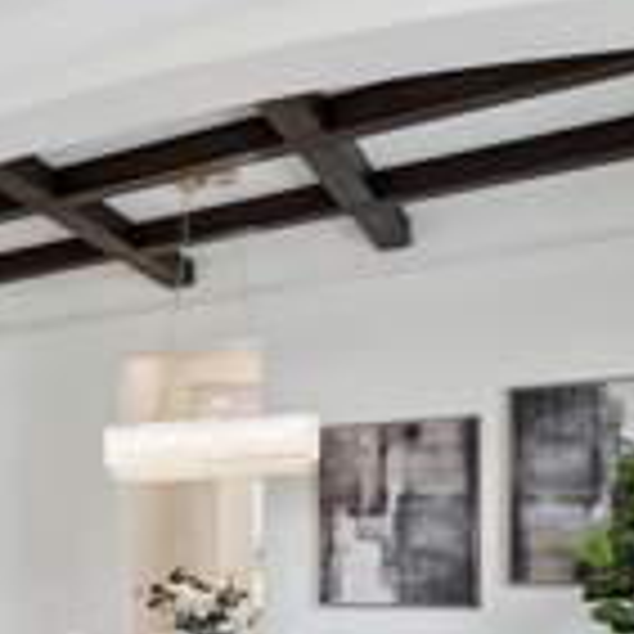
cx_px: -256
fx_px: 1015
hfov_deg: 27.1
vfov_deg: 33.0
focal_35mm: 49
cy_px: 564
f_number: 10
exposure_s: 1/80
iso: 800
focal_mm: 17
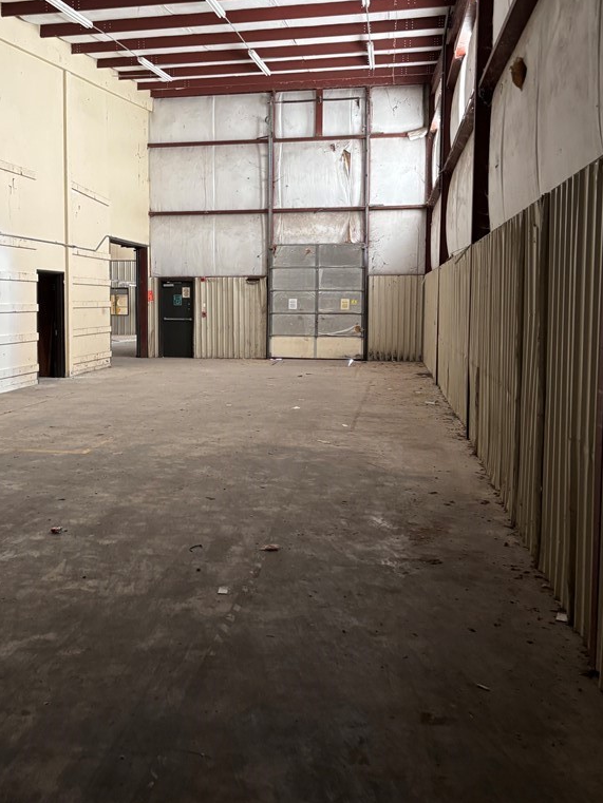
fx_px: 813
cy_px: 342
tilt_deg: -3.0
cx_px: 215
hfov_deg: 40.3
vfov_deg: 52.4
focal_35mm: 35
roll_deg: -0.5
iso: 200
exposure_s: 1/60
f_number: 1.6
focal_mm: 5.96
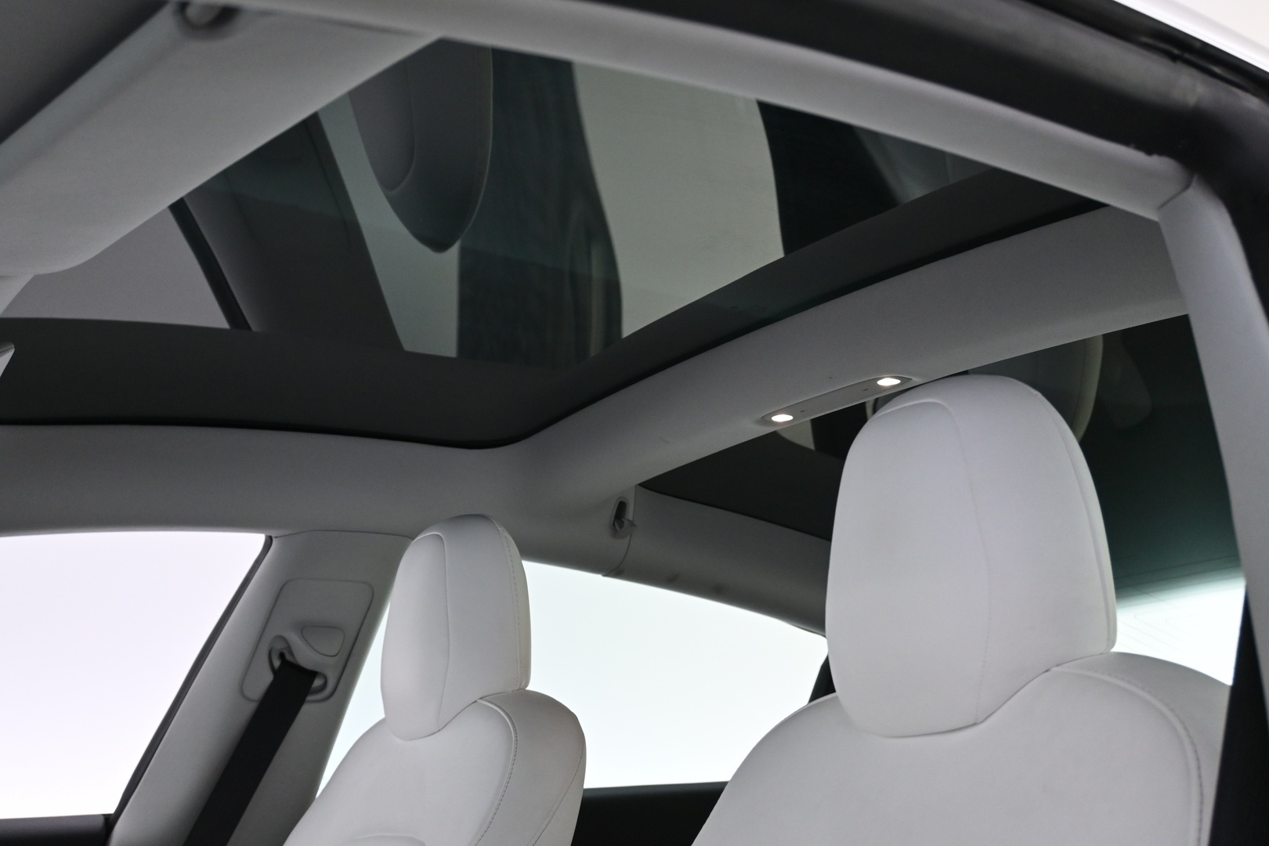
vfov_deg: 33.6
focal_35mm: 40
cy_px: 423
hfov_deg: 48.7
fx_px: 1401
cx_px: 634
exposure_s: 1/40
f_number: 4.5
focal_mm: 26.5
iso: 1250
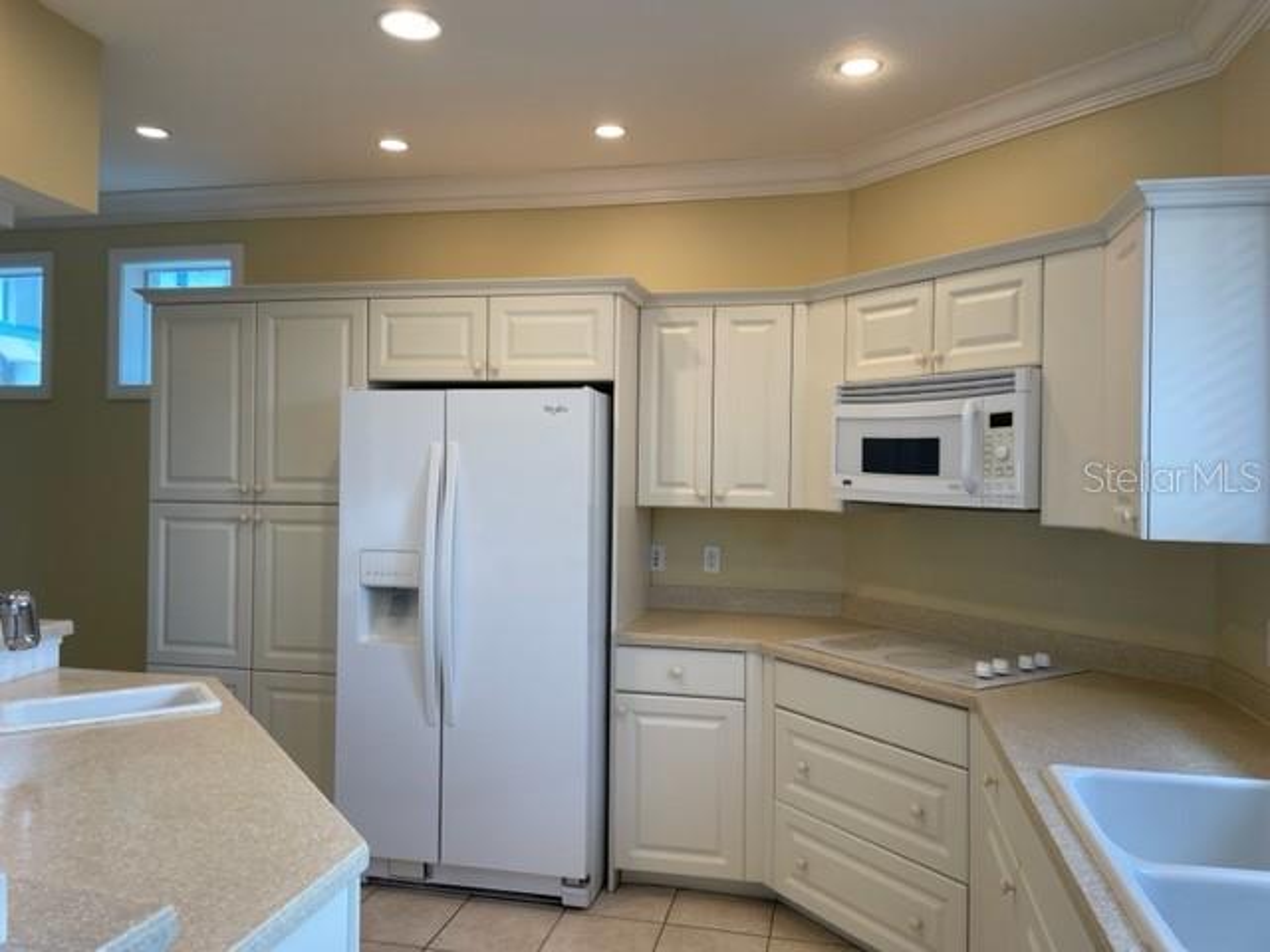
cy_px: 476
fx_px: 954
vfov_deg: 53.1
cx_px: 635
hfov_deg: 67.3
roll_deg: -0.8
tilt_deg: -0.1
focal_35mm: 26
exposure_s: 1/120
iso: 100
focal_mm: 4.2
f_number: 1.6
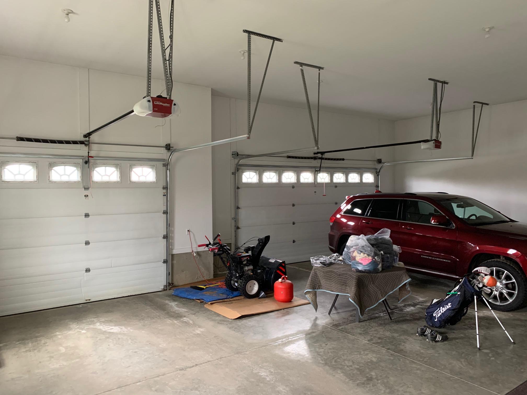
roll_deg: +0.2
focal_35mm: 26
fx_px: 396
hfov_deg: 67.3
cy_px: 198
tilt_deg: -1.4
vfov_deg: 53.1
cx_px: 264
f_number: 1.8
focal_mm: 4.25
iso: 320
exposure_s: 1/60
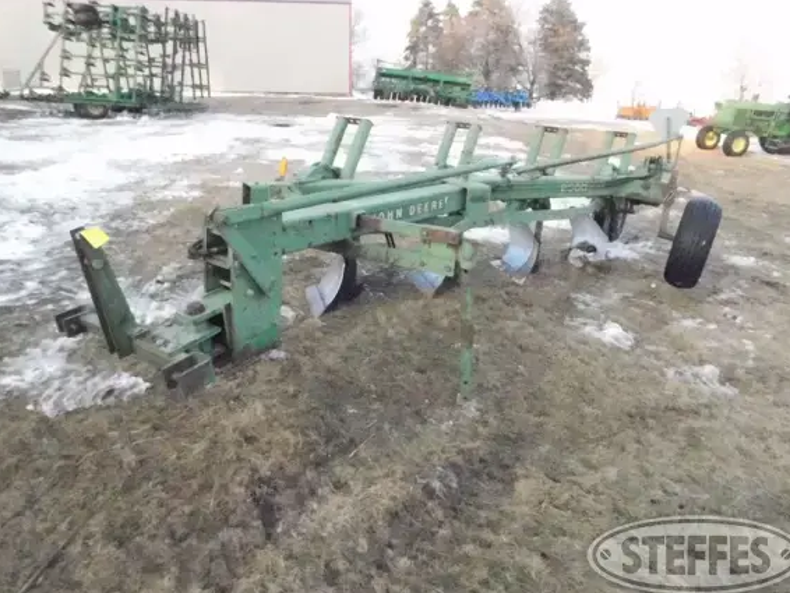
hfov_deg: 67.3
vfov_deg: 53.1
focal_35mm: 26
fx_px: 594
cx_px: 388
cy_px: 276
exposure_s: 1/1250
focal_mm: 4
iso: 6400
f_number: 6
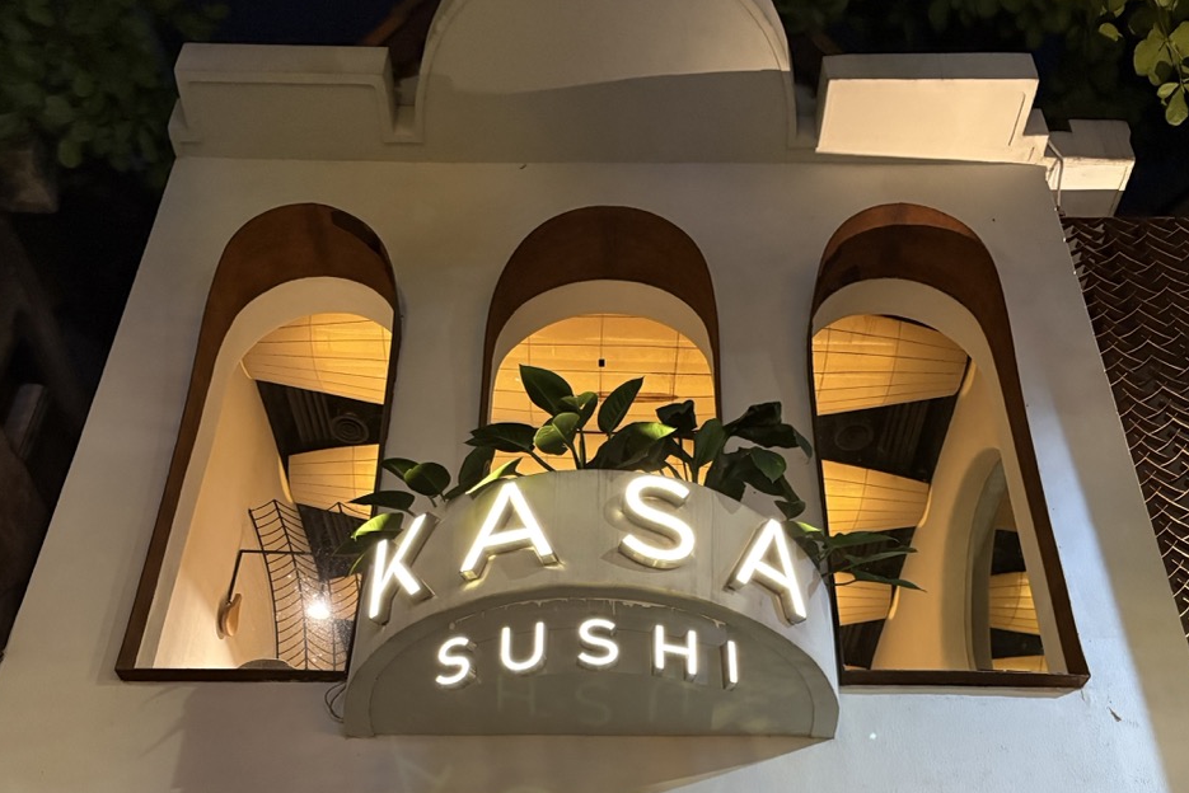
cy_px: 661
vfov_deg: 34.6
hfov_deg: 51.9
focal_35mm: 37
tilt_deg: +33.5
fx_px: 1222
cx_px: 598
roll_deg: -1.4
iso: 500
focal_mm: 5.96
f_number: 1.6
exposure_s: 1/33
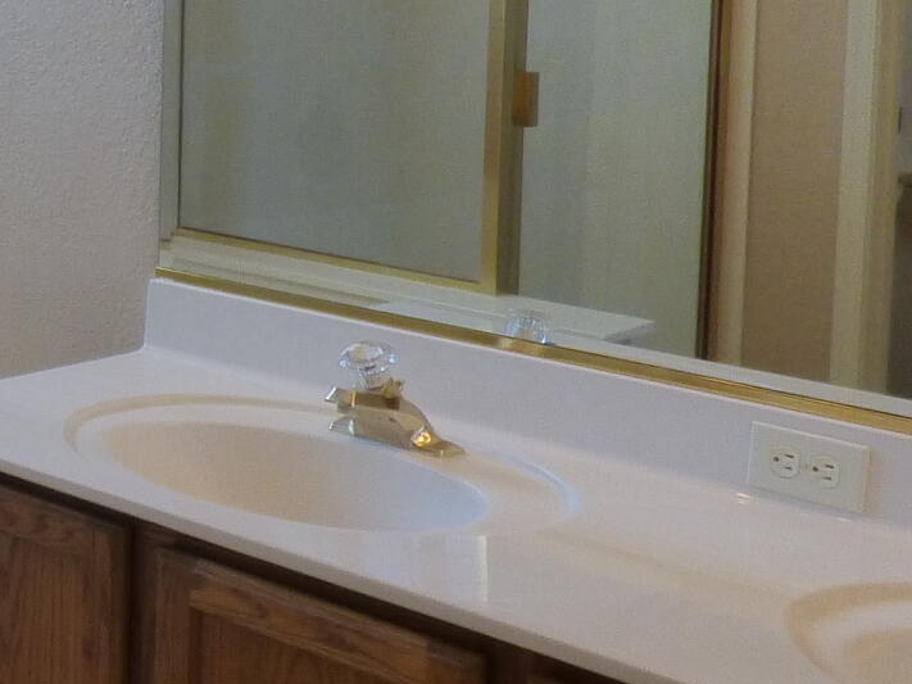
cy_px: 62
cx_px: -452
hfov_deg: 22.3
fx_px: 1897
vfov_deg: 20.0
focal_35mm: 72
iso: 250
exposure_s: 1/100
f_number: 2.8
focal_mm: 3.58
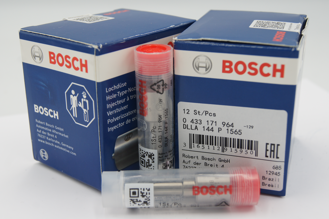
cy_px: 110
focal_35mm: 52
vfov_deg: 25.7
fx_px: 479
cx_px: 164
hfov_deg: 37.9
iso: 200
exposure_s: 1/125
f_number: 5.6
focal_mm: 35
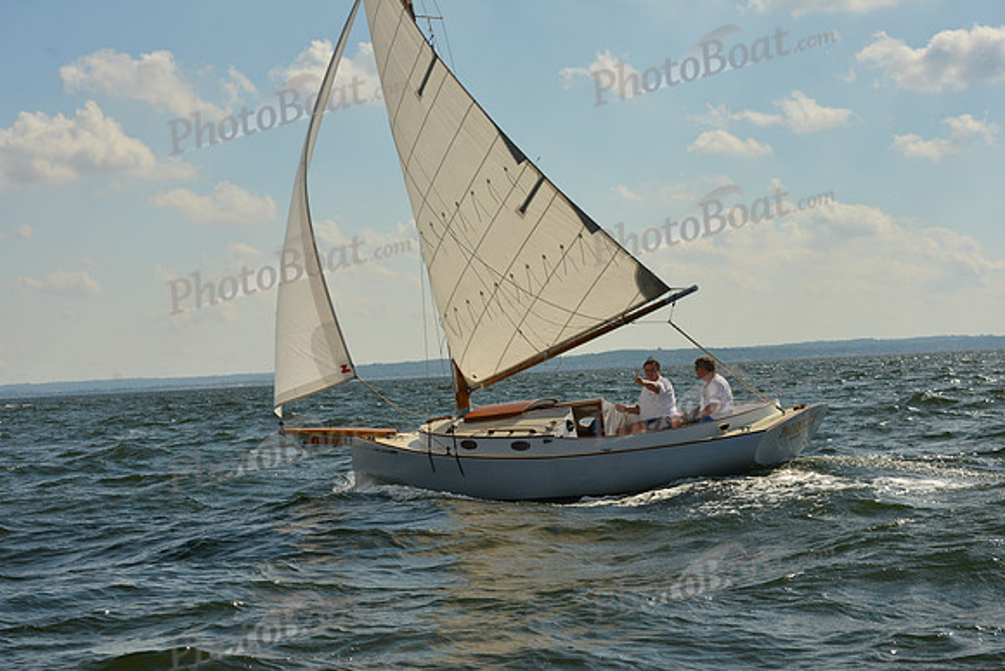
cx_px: 502
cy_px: 336
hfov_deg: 28.8
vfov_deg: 19.5
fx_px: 1955
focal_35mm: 70
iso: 500
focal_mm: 70
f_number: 10
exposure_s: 1/1000
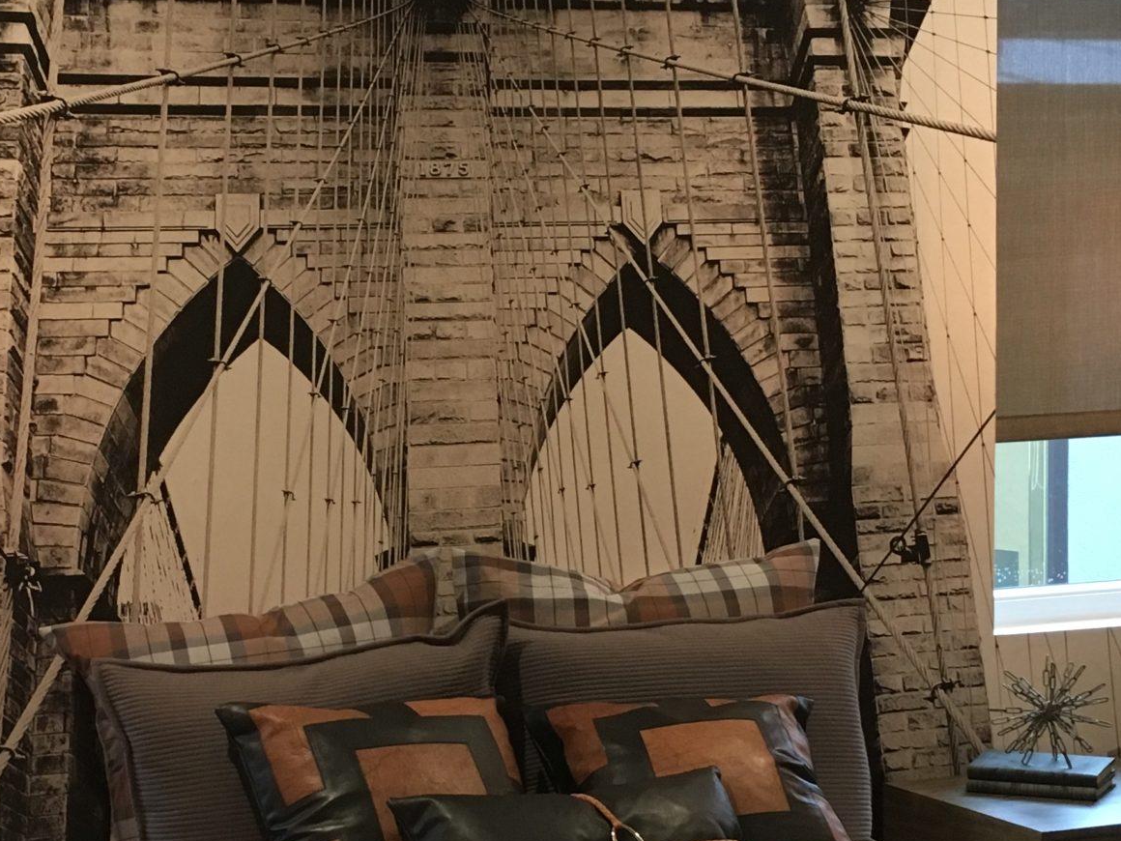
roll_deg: +2.0
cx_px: 343
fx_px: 2073
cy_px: 623
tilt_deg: -7.1
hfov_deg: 30.0
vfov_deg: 22.7
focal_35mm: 64
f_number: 2.2
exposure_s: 1/30
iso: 125
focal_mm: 4.15
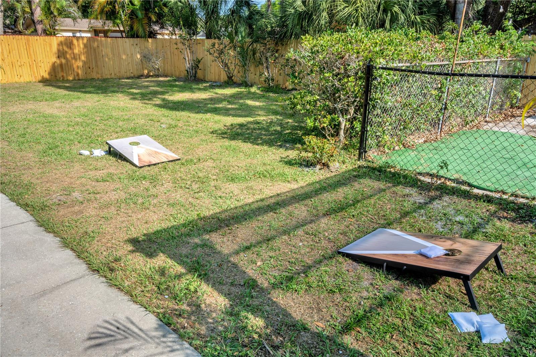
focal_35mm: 27
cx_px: 268
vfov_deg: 47.9
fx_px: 402
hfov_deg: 67.4
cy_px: 178
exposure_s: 1/50
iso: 320
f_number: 18
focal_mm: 27
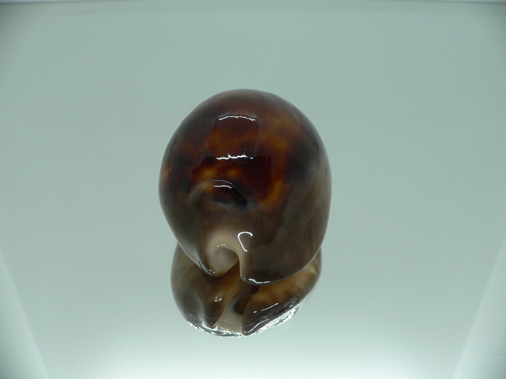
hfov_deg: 52.6
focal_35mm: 35
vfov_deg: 40.7
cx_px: 253
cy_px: 190
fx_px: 512
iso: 100
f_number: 2.8
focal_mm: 4.6
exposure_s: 1/60
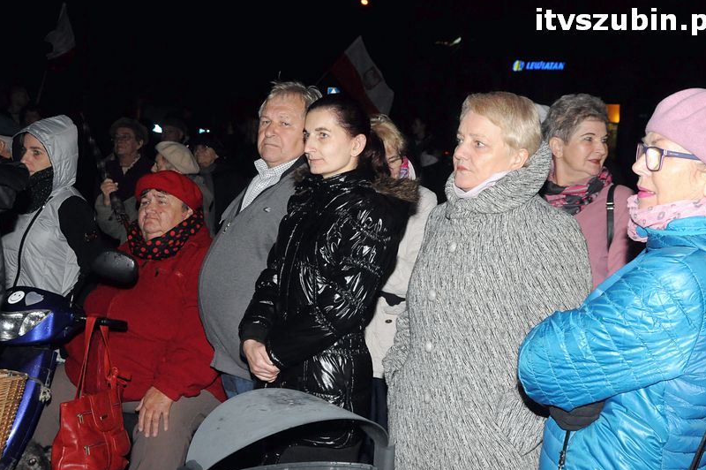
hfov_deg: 38.9
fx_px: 999
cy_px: 243
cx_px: 359
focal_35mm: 51
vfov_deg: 26.4
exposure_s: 1/60
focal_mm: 32
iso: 2500
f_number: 8
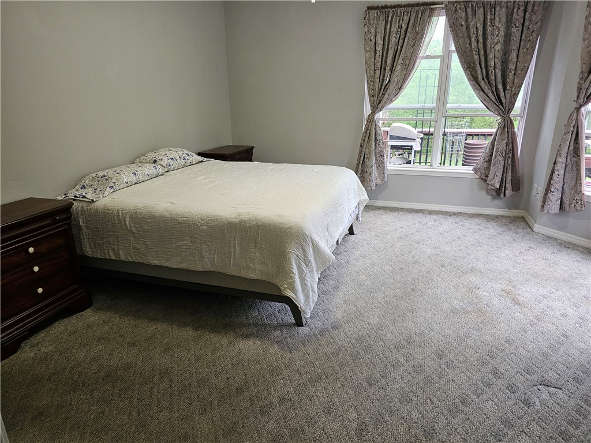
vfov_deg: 58.9
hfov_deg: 73.9
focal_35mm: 23
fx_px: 393
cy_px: 222
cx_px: 296
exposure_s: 1/120
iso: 800
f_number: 1.7
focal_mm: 6.3
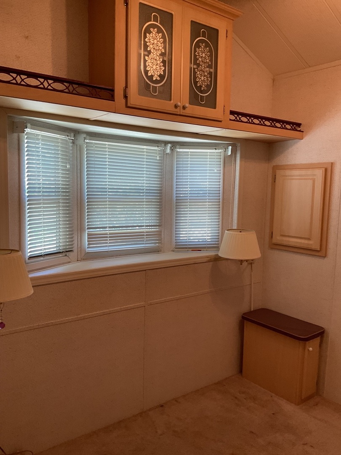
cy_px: 228
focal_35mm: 29
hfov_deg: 48.2
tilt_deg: -6.8
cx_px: 170
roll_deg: -1.1
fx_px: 381
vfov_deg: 61.7
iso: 80
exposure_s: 1/60
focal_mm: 3
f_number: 1.8
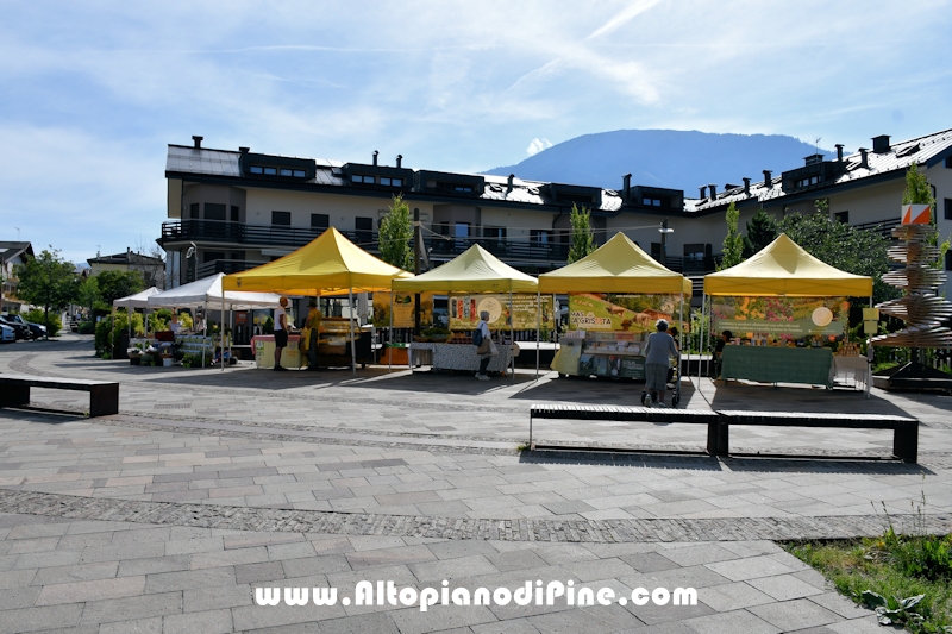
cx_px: 476
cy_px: 317
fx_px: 714
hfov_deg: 67.4
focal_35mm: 27
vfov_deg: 47.9
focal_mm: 18
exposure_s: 1/400
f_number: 10
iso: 100
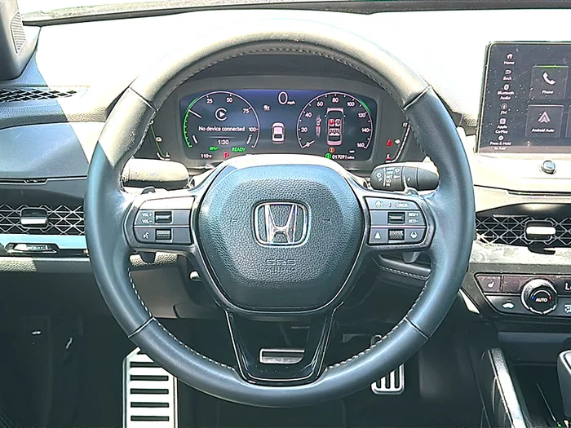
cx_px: 286
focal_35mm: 48
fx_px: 792
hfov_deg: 39.7
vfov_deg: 30.3
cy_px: 214
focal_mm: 6.86
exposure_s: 1/142
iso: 100
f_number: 1.78
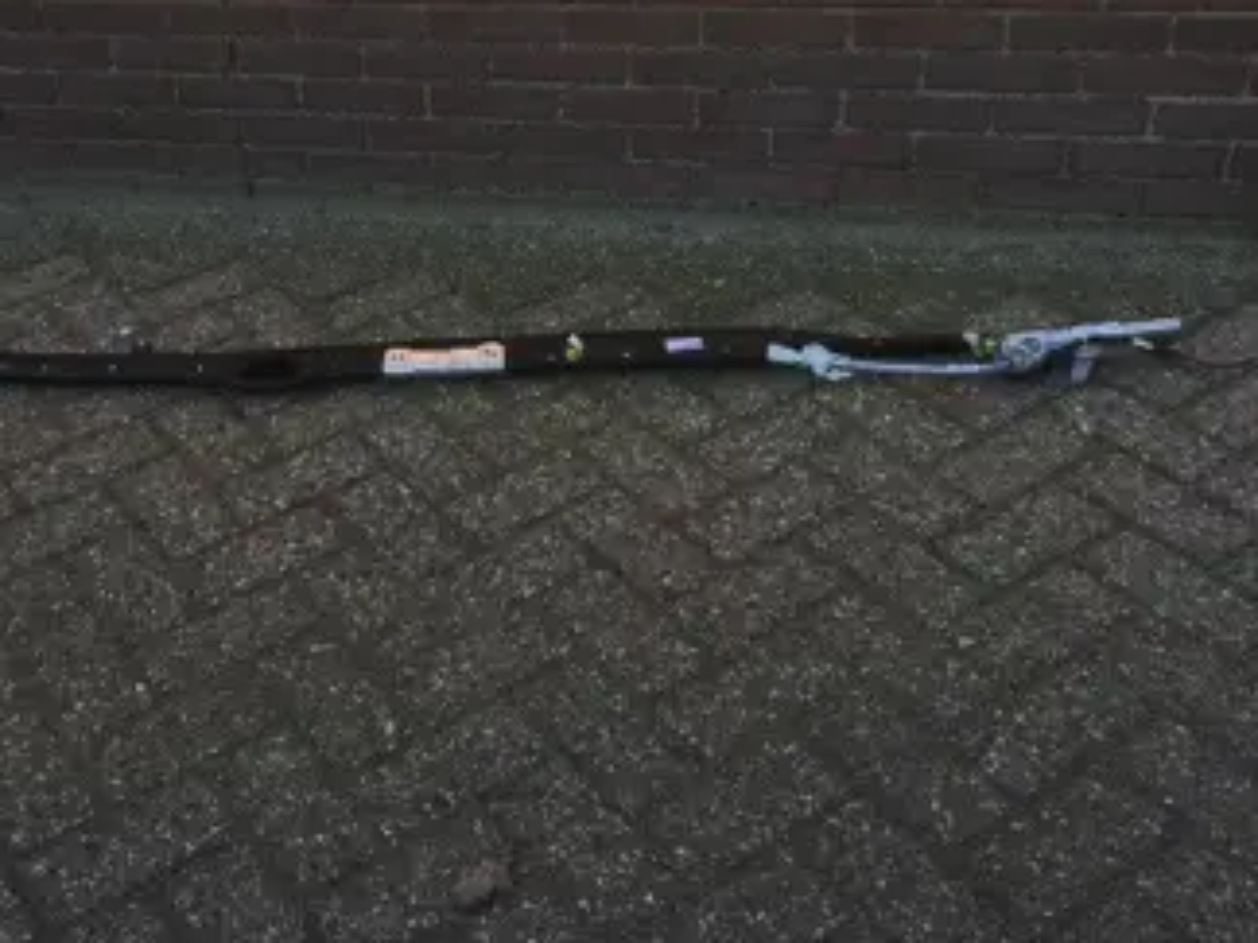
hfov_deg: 43.3
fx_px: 1563
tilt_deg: -32.5
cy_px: 291
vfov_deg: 33.2
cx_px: 435
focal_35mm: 43
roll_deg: +5.5
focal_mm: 4.15
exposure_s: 1/494
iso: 32
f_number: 2.2
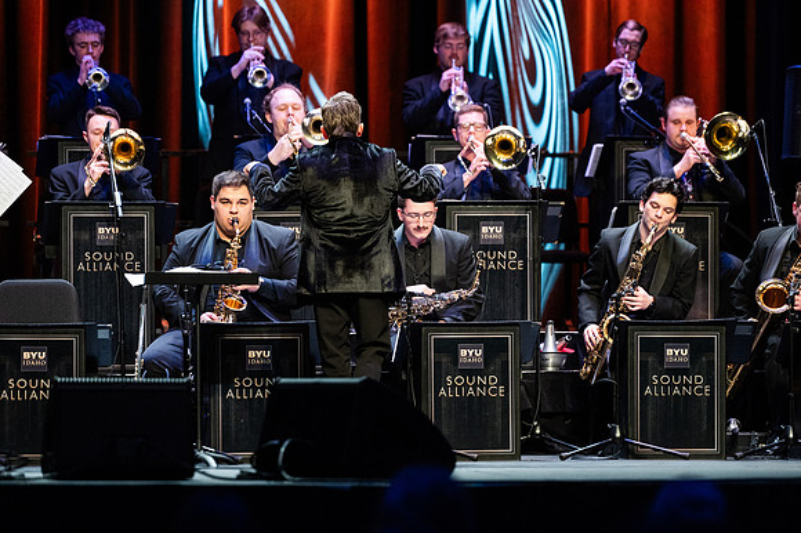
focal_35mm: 200
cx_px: 400
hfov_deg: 10.3
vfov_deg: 6.9
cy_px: 266
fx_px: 4447
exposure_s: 1/400
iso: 6400
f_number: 2.8
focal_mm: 200
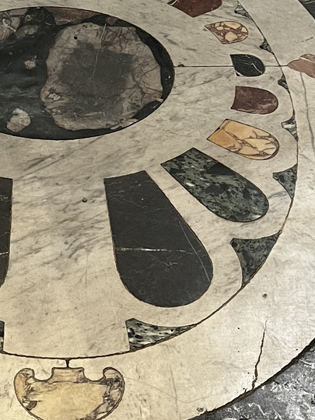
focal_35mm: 77
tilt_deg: -41.5
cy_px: 213
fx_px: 934
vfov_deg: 25.3
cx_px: 65
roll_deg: -2.2
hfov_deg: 19.0
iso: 500
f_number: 1.5
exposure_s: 1/41
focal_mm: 5.7
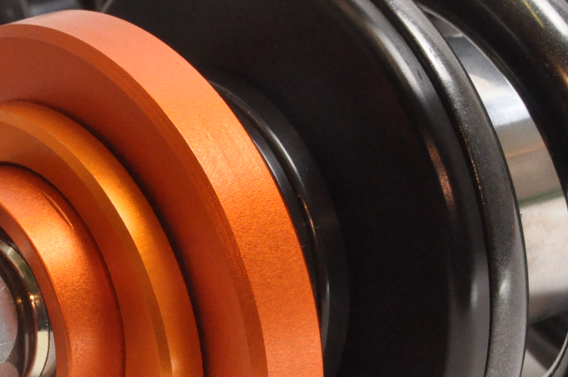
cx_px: 97
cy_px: 282
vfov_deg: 7.3
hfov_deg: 10.9
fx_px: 2963
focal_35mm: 188
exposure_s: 1/60
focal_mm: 52
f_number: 14
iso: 2500
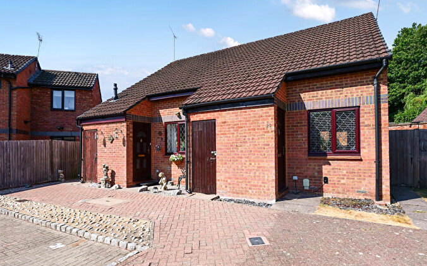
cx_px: 216
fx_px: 227
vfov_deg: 60.7
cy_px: 143
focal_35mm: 20
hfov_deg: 86.4
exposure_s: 1/2500
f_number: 5.6
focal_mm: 18.5
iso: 400
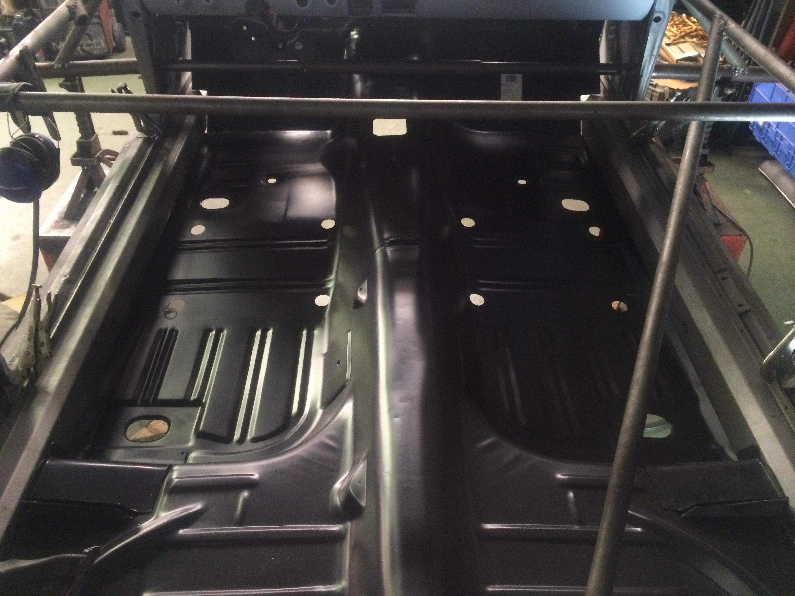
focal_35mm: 30
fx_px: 689
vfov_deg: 46.8
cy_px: 298
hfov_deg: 60.0
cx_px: 398
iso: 320
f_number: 2.2
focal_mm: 4.12
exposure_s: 1/15
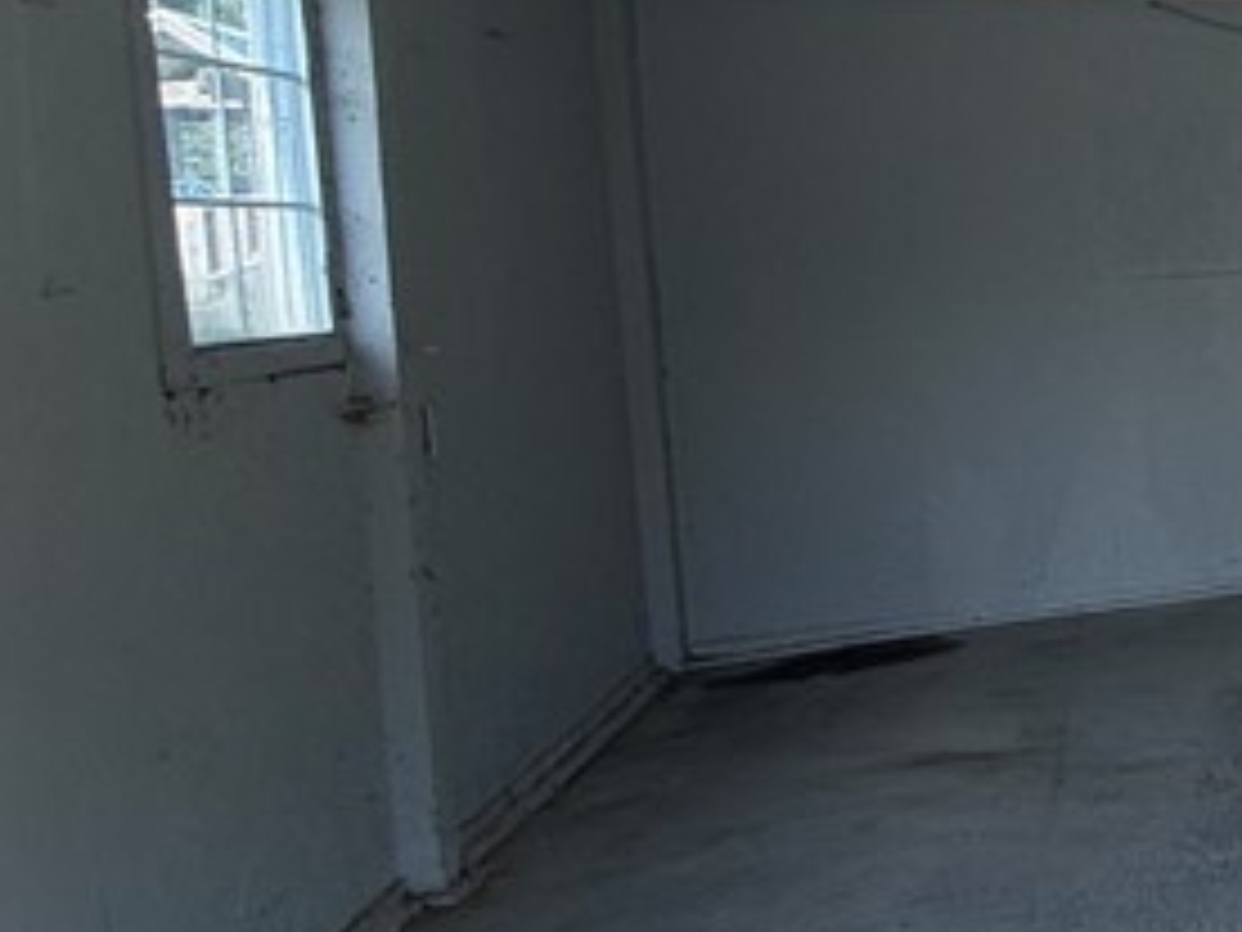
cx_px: 2174
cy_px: 311
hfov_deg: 22.8
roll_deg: +1.9
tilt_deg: -1.2
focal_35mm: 52
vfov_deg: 27.9
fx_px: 1866
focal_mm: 2.22
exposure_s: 1/386
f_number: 2.2
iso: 64
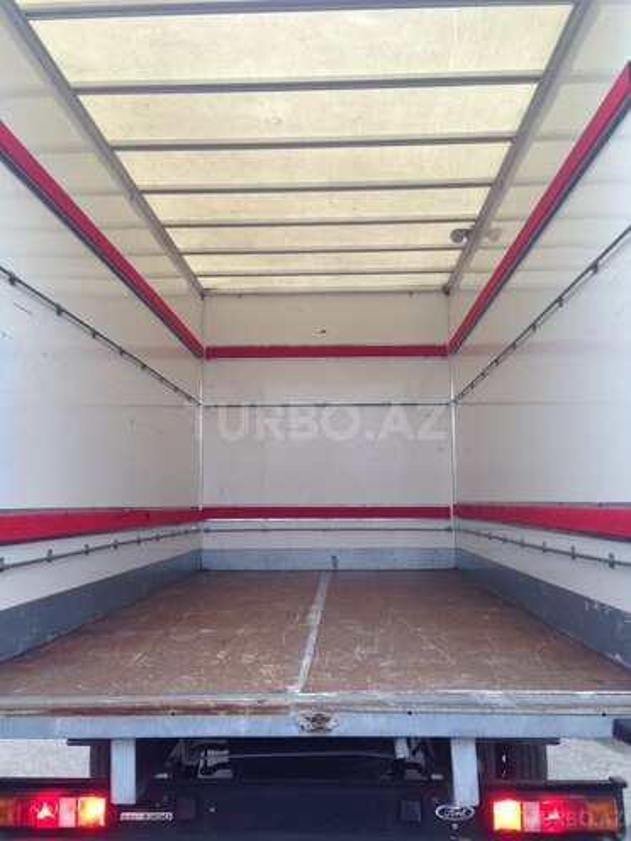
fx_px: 802
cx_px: 316
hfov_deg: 42.9
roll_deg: -1.6
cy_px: 420
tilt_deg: +7.3
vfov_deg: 55.4
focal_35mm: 33
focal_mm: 4.12
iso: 64
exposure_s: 1/60
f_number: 2.4
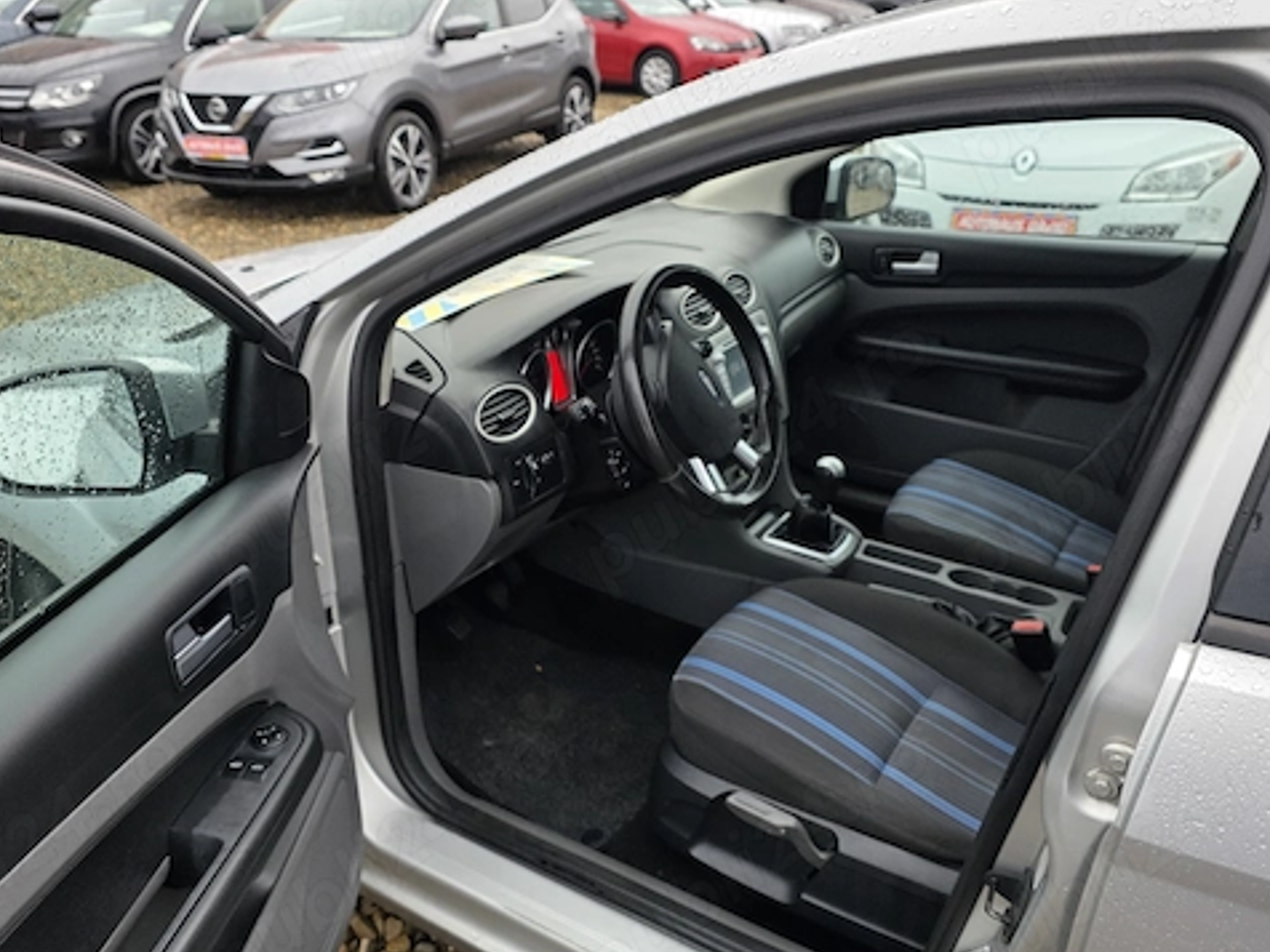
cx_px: 568
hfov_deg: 61.5
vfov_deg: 48.2
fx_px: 1064
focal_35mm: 29
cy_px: 483
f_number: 1.7
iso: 64
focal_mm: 6.3
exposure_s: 1/180
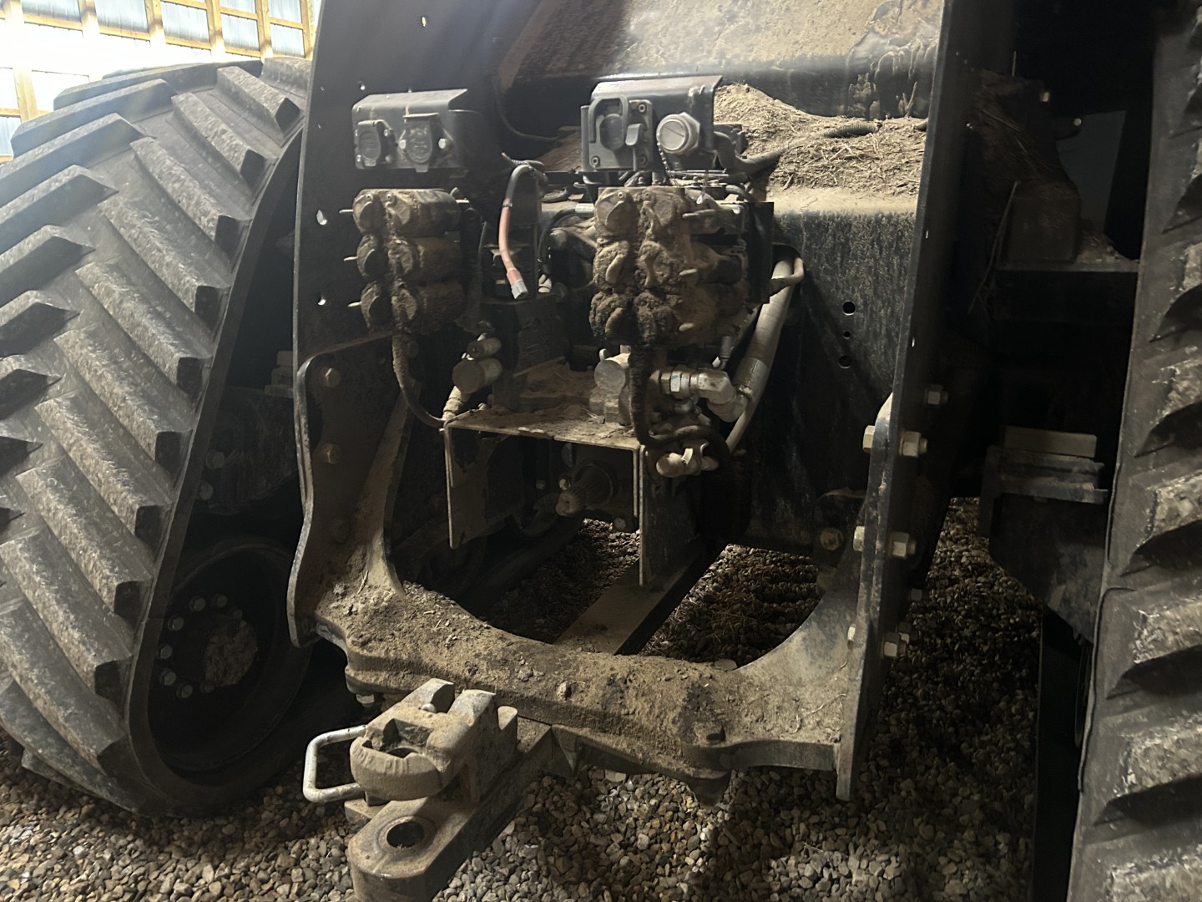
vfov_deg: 53.1
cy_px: 451
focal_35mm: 26
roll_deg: -0.7
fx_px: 903
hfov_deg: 67.3
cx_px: 601
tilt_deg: -17.2
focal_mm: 5.7
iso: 640
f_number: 1.5
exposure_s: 1/30
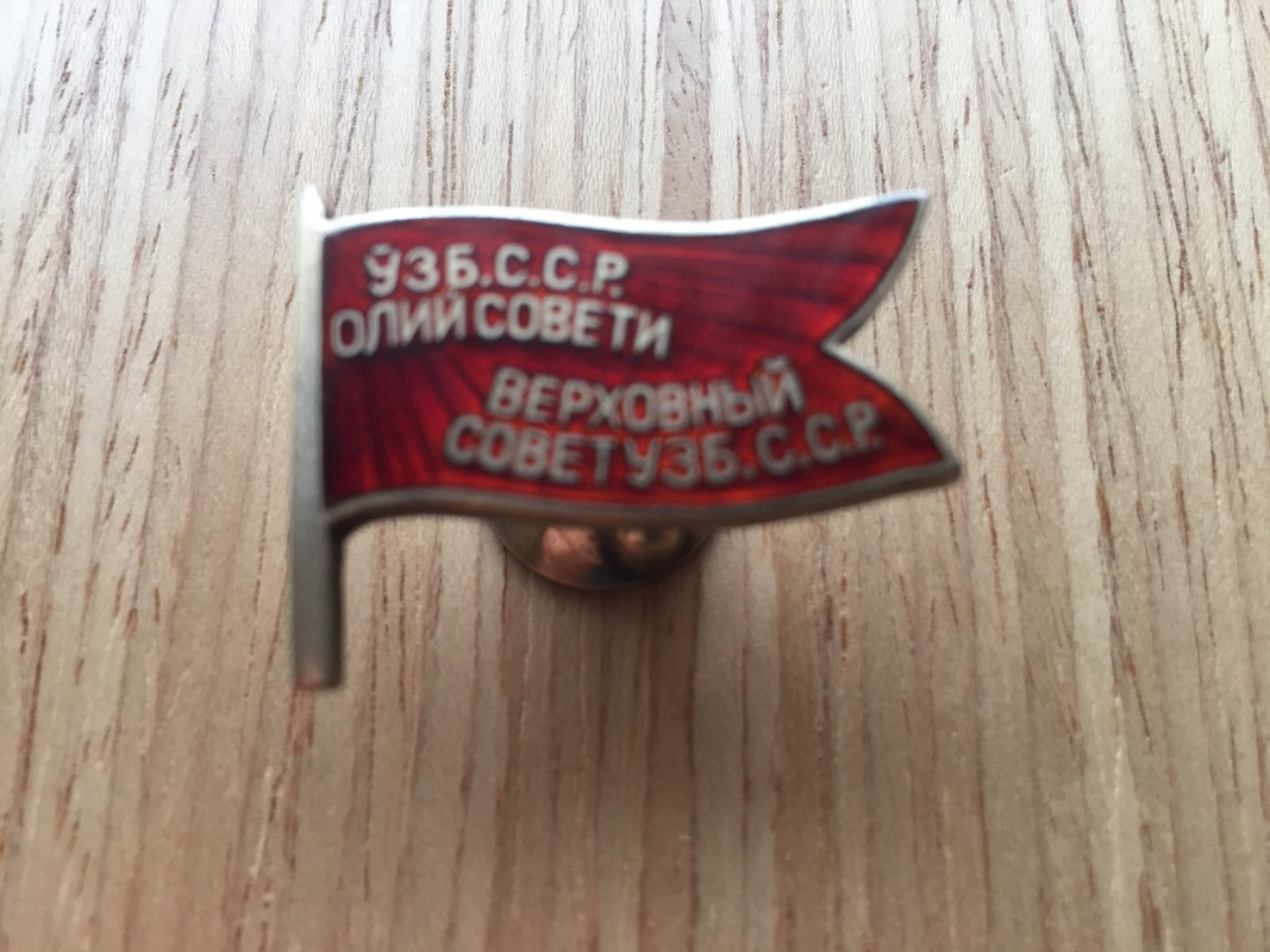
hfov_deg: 61.7
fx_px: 1064
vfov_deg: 48.2
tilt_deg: -72.3
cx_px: 635
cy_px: 476
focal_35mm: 29
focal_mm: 4.15
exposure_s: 1/33
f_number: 2.2
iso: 50
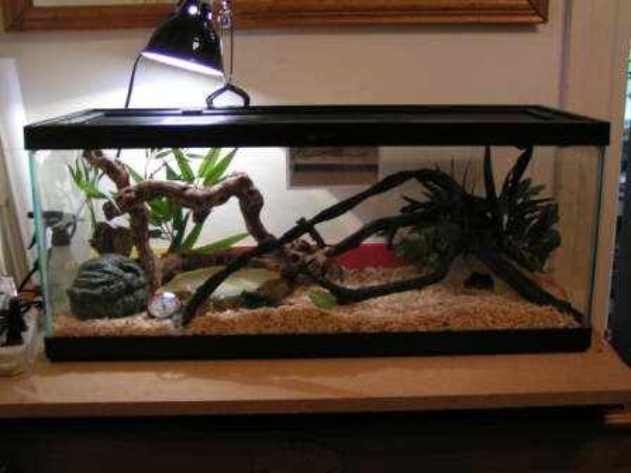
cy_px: 236
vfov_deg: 35.1
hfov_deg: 45.8
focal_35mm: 41
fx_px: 747
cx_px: 316
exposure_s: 1/25
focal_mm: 6.3
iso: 200
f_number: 2.8
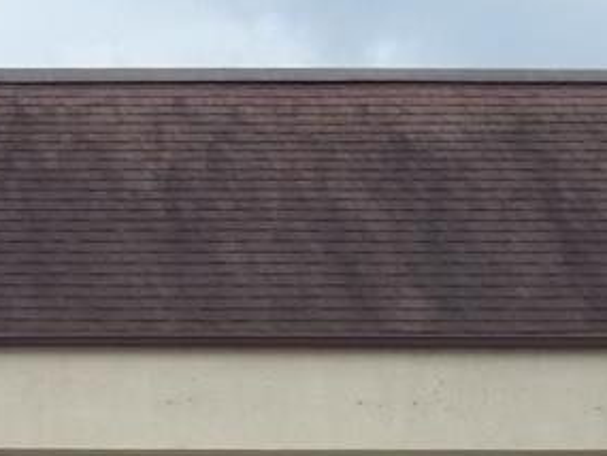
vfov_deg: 12.2
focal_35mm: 115
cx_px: -166
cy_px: 695
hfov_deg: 16.3
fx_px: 2017
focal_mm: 5.7
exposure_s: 1/60
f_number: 8.8
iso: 64
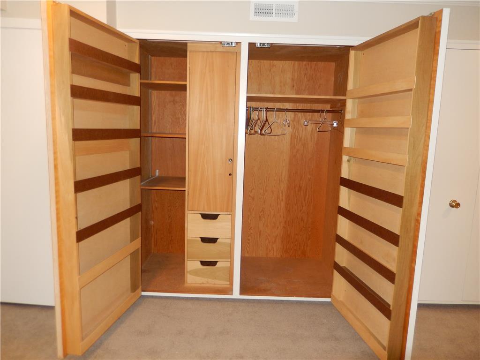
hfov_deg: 69.4
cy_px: 180
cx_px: 240
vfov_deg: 54.9
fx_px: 347
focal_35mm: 25
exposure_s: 1/30
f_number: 3.4
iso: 220
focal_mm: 4.5
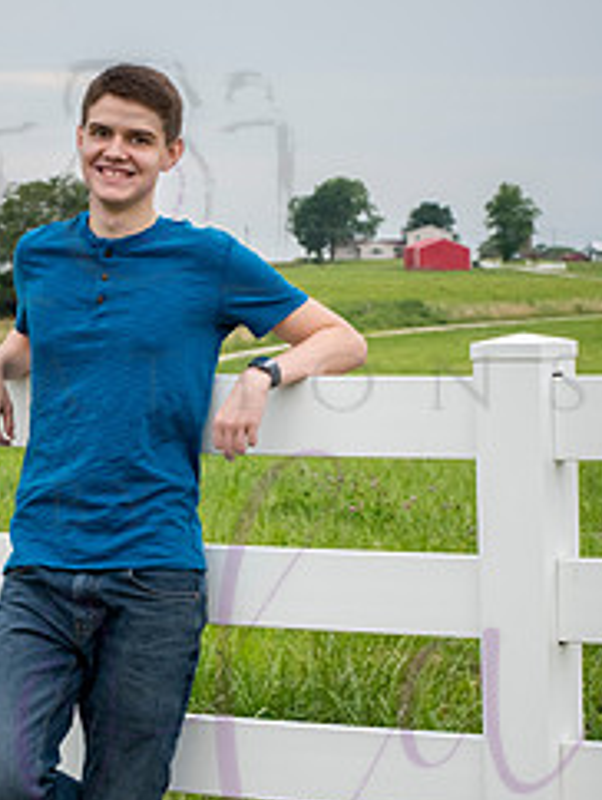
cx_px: 149
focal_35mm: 143
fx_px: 3310
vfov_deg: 13.8
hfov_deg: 10.4
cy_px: 499
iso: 640
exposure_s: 1/250
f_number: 11
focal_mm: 80
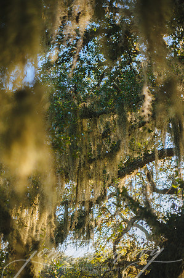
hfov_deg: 21.9
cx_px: 92
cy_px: 139
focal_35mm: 62
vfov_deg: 32.4
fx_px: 476
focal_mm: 62
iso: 800
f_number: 2.8
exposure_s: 1/2500
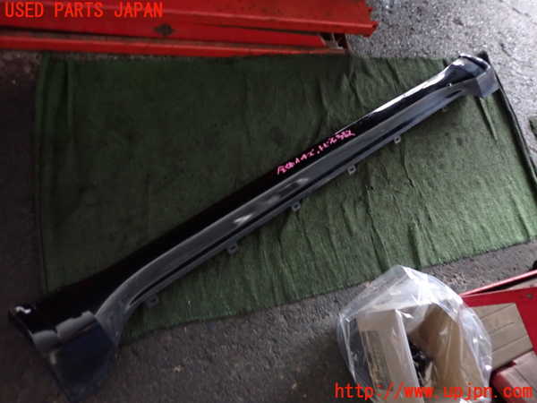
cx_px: 268
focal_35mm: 25
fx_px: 388
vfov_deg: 54.9
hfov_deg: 69.4
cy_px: 202
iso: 800
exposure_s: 1/25
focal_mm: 4.5
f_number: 2
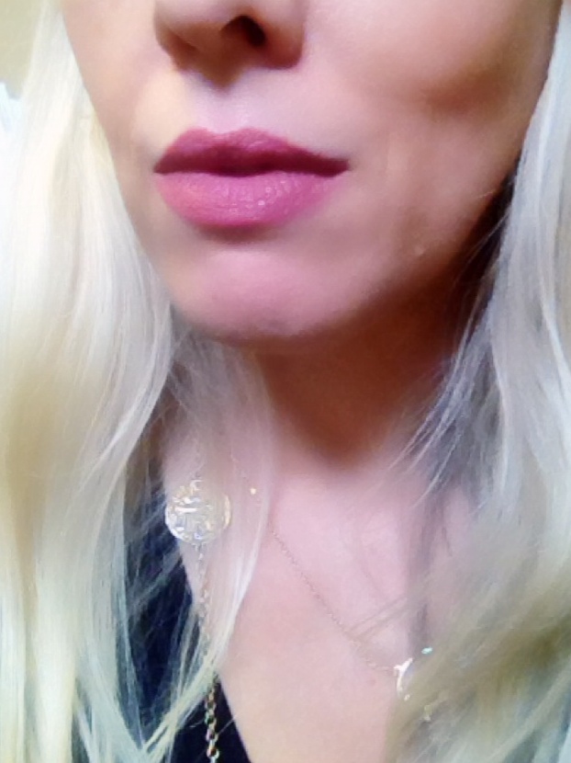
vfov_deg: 52.6
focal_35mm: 35
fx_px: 770
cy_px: 382
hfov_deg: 40.7
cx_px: 286
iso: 160
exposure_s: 1/30
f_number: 2.4
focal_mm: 1.85
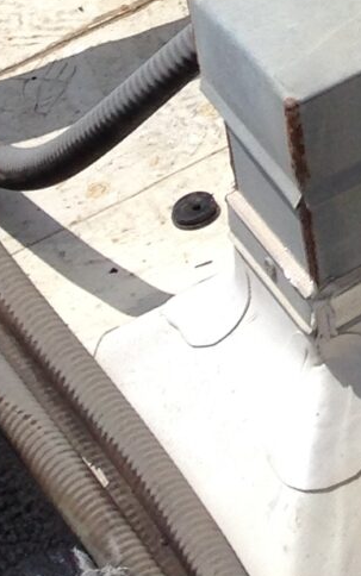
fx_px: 2909
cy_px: -627
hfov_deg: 6.5
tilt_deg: -24.3
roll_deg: -0.9
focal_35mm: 185
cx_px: 1054
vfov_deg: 10.3
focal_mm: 4.12
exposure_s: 1/2358
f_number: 2.4
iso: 50
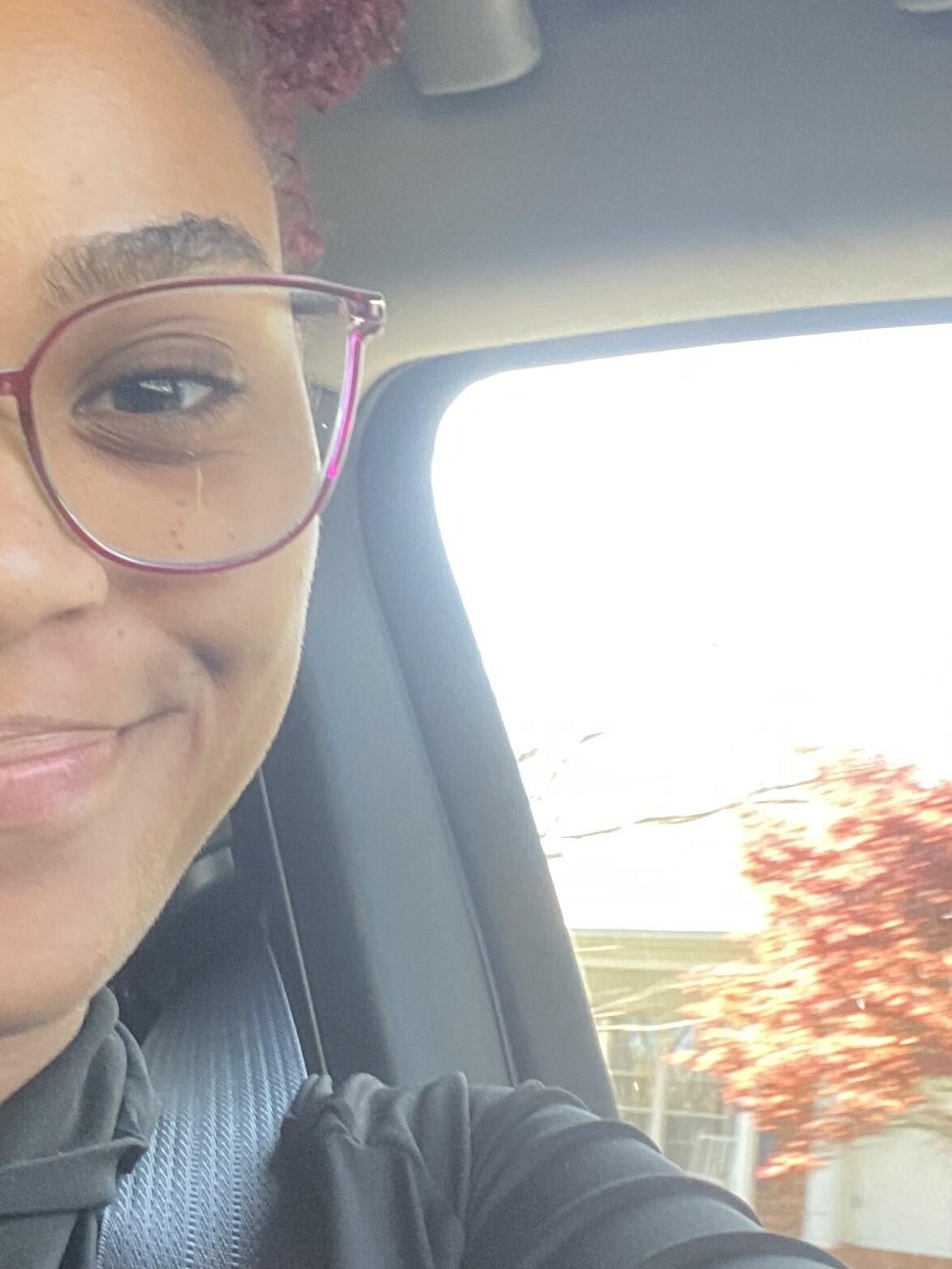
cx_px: 245
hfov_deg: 24.6
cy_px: 647
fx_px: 2163
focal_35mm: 59
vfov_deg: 32.7
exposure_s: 1/60
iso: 125
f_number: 2.2
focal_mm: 2.71
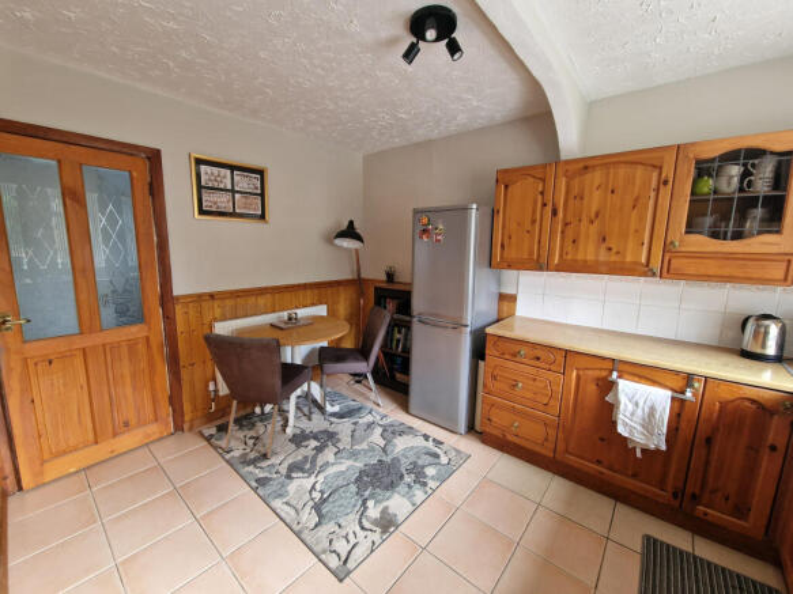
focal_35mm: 13
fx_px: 298
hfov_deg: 106.2
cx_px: 396
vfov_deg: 89.9
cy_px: 297
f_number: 2.2
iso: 320
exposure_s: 1/50
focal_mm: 2.2
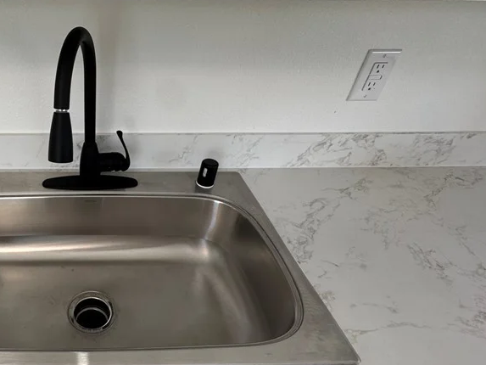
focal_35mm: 25
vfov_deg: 54.7
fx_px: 351
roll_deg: -1.0
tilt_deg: -37.4
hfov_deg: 62.8
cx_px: 90
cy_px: 207
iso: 50
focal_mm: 2.22
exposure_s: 1/120
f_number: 2.2
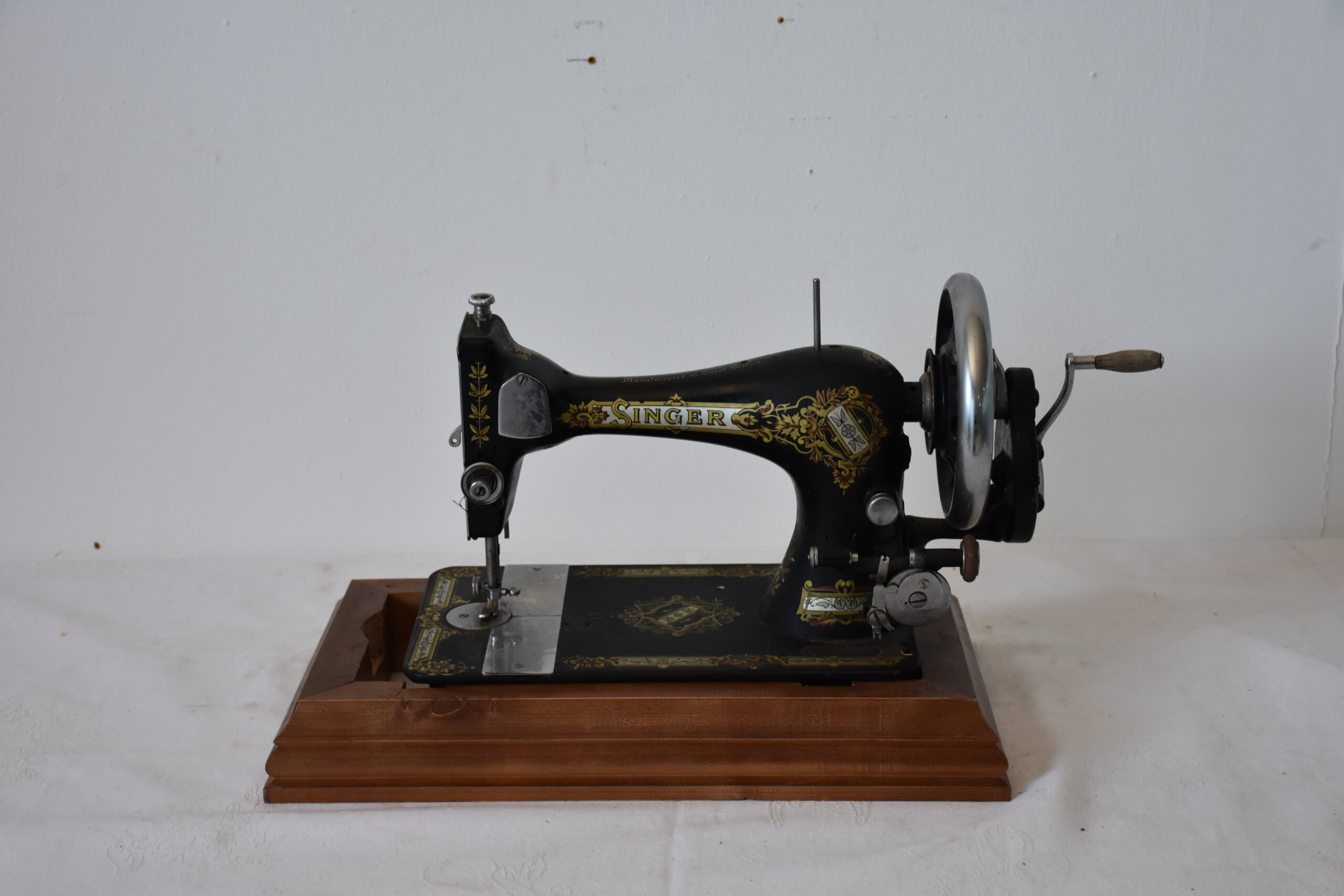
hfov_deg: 33.4
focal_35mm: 60
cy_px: 448
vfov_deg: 22.6
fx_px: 2240
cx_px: 672
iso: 800
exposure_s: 1/100
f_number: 5
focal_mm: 40
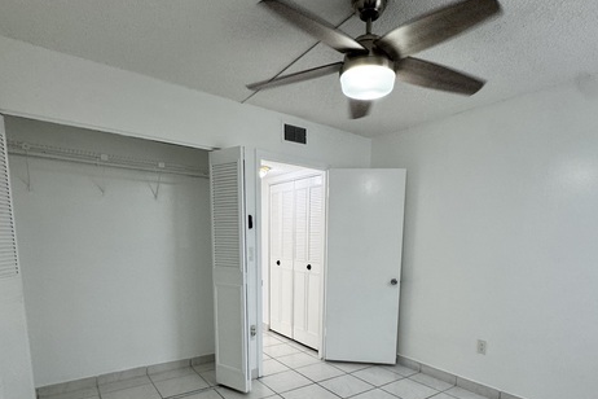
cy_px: 291
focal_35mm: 21
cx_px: 327
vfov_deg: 57.0
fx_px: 349
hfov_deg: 81.0
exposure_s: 1/120
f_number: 2.2
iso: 160
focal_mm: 2.22
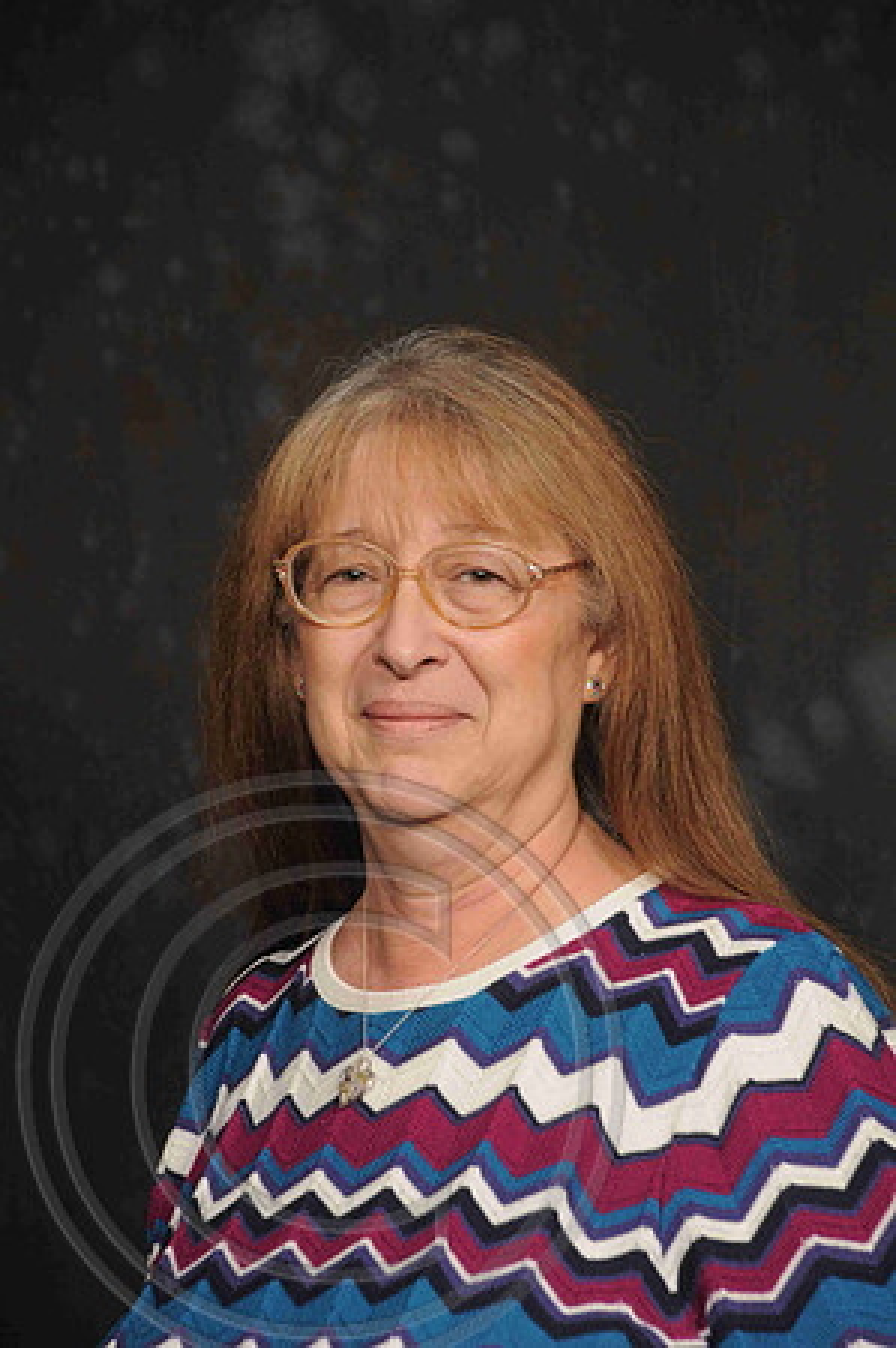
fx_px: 4771
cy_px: 674
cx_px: 448
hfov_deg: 10.7
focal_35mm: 128
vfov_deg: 16.1
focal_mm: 85
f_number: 5.6
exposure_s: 1/60
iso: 200
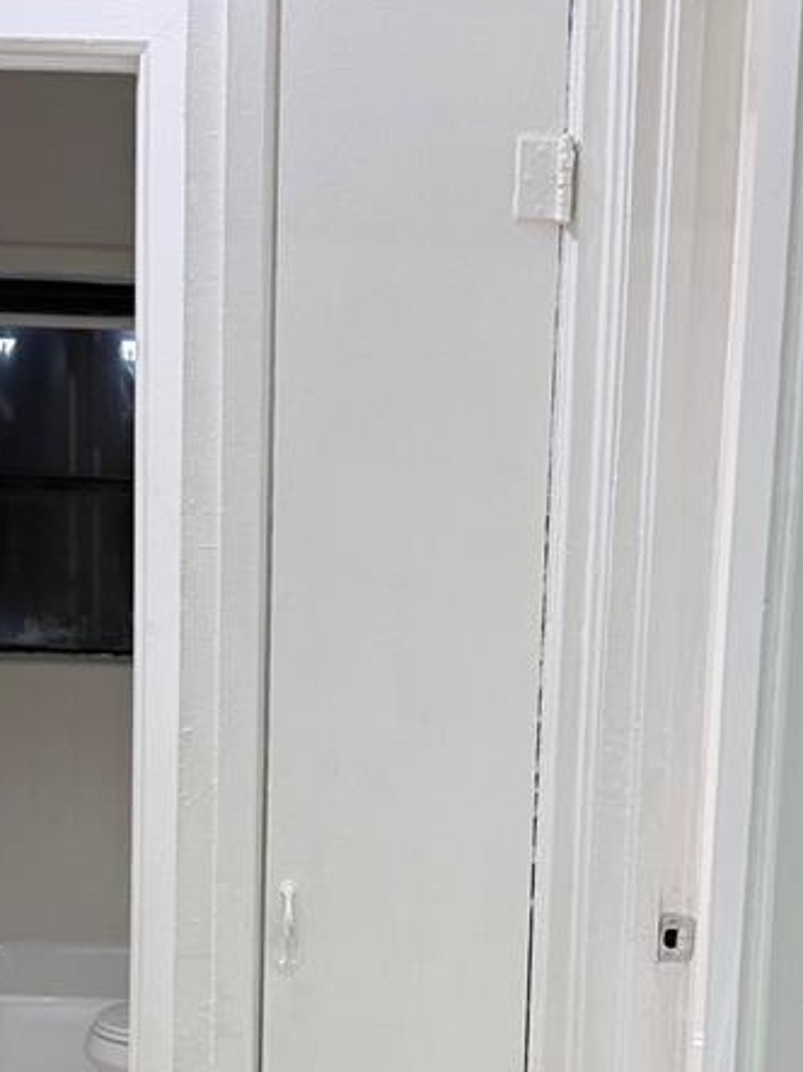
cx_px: 300
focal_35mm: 65
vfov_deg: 29.2
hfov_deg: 22.5
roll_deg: -1.0
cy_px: 845
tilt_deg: -8.5
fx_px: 2011
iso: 200
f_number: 1.78
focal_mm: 6.76
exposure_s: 1/131
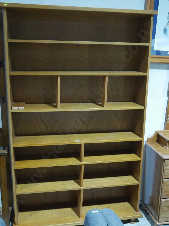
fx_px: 260
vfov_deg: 46.8
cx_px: 84
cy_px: 113
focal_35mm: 40
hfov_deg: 36.0
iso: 1250
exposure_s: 1/60
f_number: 4.4
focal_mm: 20
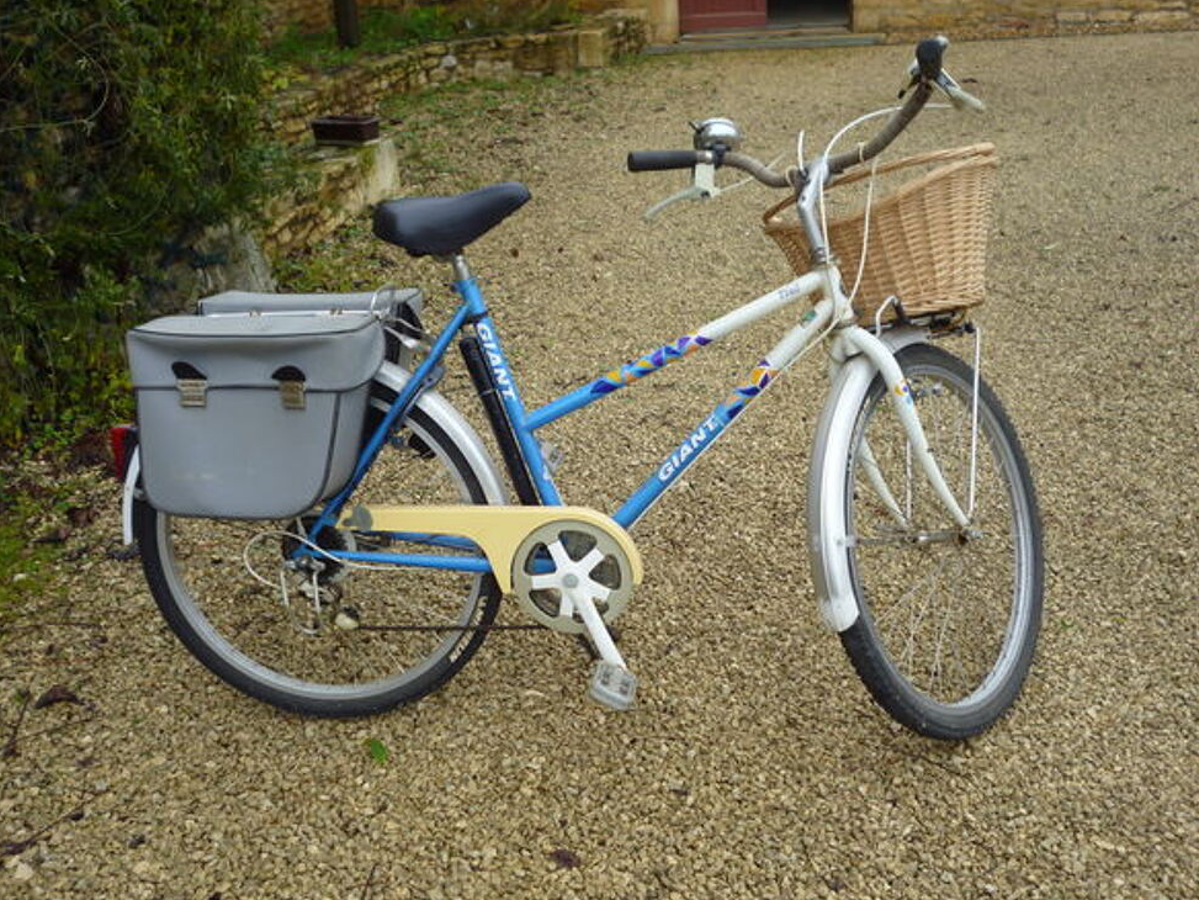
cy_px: 446
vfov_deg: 38.7
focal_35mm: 37
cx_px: 593
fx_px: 1282
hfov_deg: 50.1
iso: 100
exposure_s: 1/100
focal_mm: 6.4
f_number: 3.5
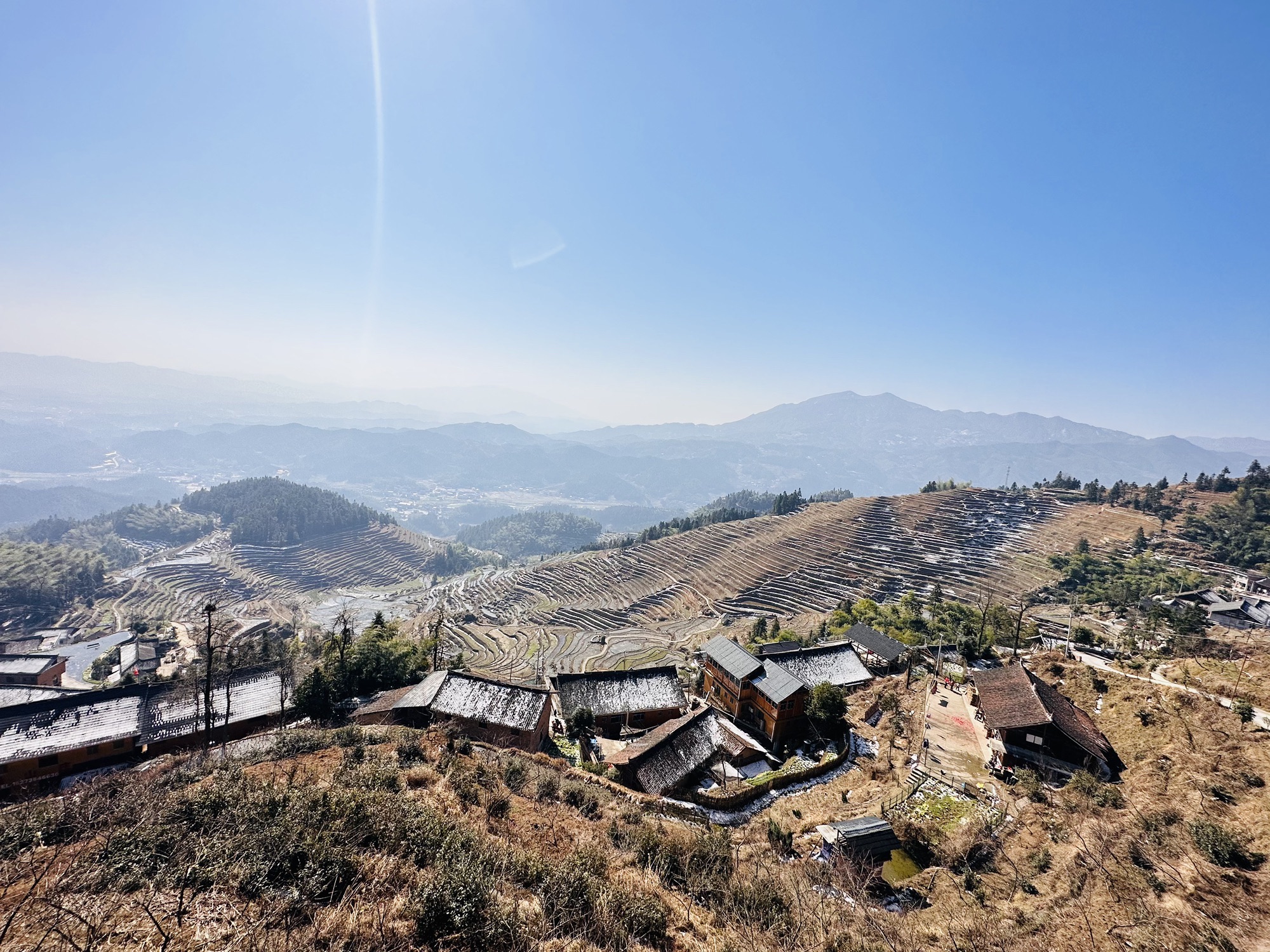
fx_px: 514
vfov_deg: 85.7
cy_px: 476
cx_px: 635
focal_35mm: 14
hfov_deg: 102.1
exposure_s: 1/2959
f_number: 2.2
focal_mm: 2.22
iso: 50
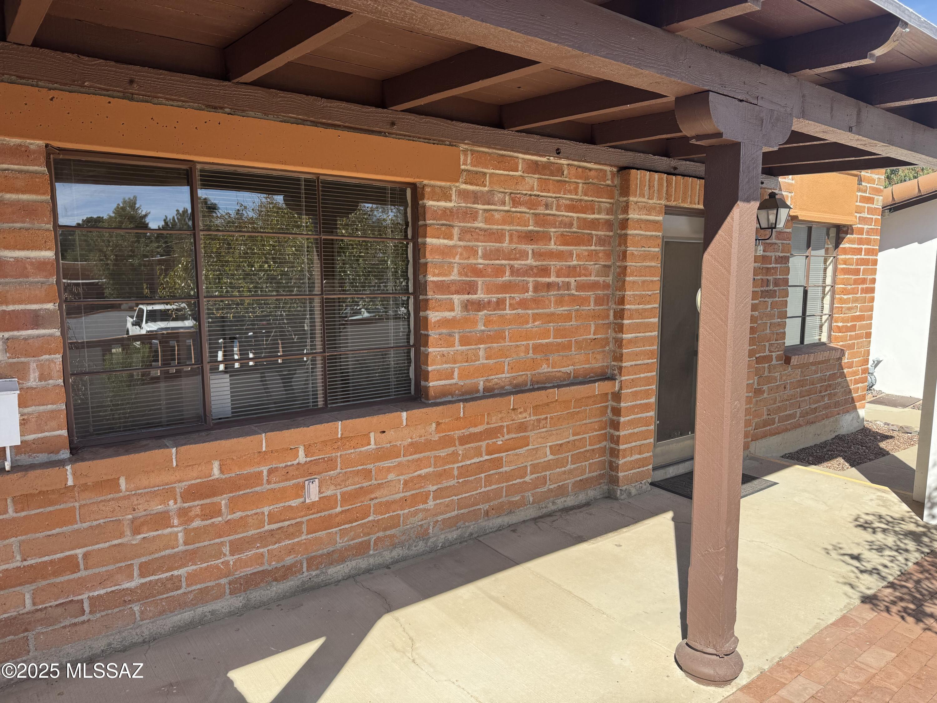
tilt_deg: -6.8
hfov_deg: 71.6
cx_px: 468
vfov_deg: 56.8
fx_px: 650
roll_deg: +0.1
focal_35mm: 24
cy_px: 352
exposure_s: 1/1215
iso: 80
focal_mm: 6.76
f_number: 1.78
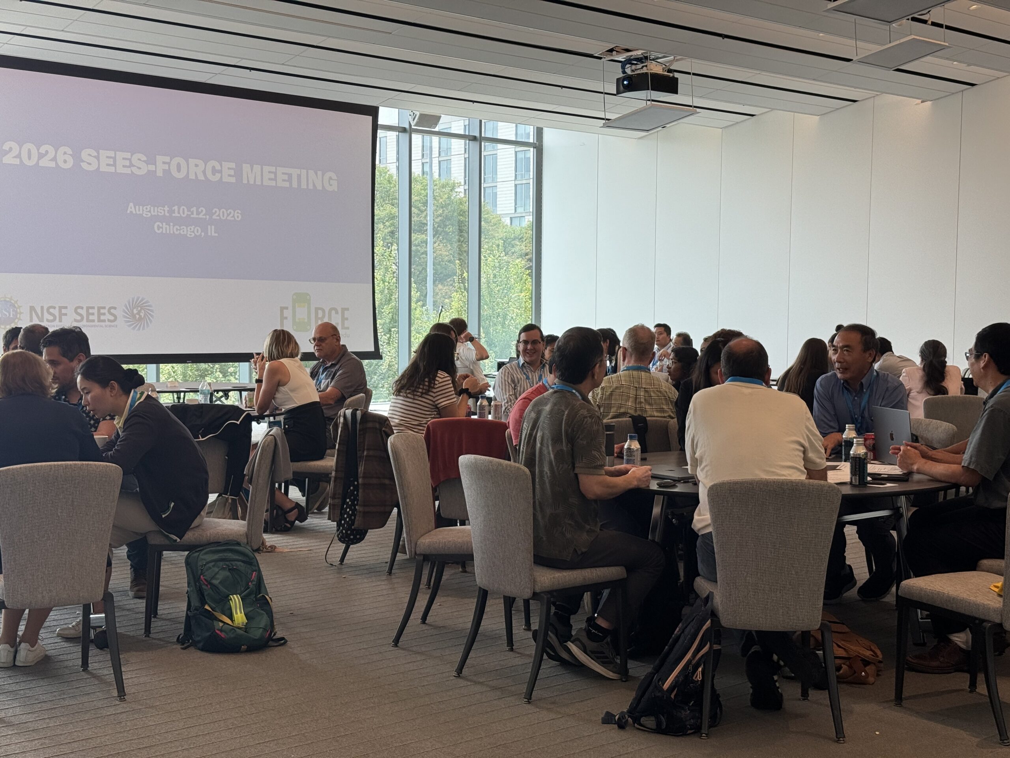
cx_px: 505
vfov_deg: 30.3
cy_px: 379
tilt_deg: -3.2
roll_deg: -0.6
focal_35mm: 48
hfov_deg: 39.7
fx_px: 1401
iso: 64
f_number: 1.78
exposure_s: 1/461
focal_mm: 6.76
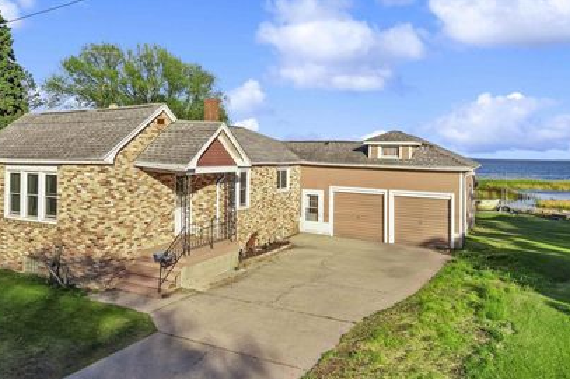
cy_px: 209
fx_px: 427
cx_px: 241
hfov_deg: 67.0
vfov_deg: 47.8
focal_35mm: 27
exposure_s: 1/250
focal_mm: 8.38
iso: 100
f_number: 2.8
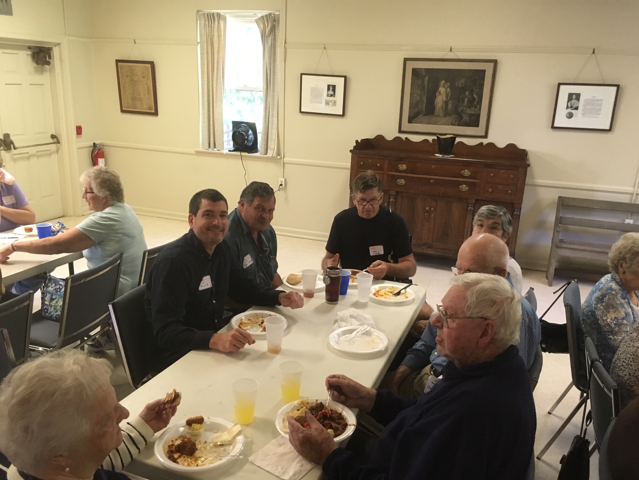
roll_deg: -2.2
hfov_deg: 61.7
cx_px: 320
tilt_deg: -15.9
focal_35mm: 29
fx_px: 535
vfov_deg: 48.2
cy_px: 240
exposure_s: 1/30
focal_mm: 4.15
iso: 160
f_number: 2.2
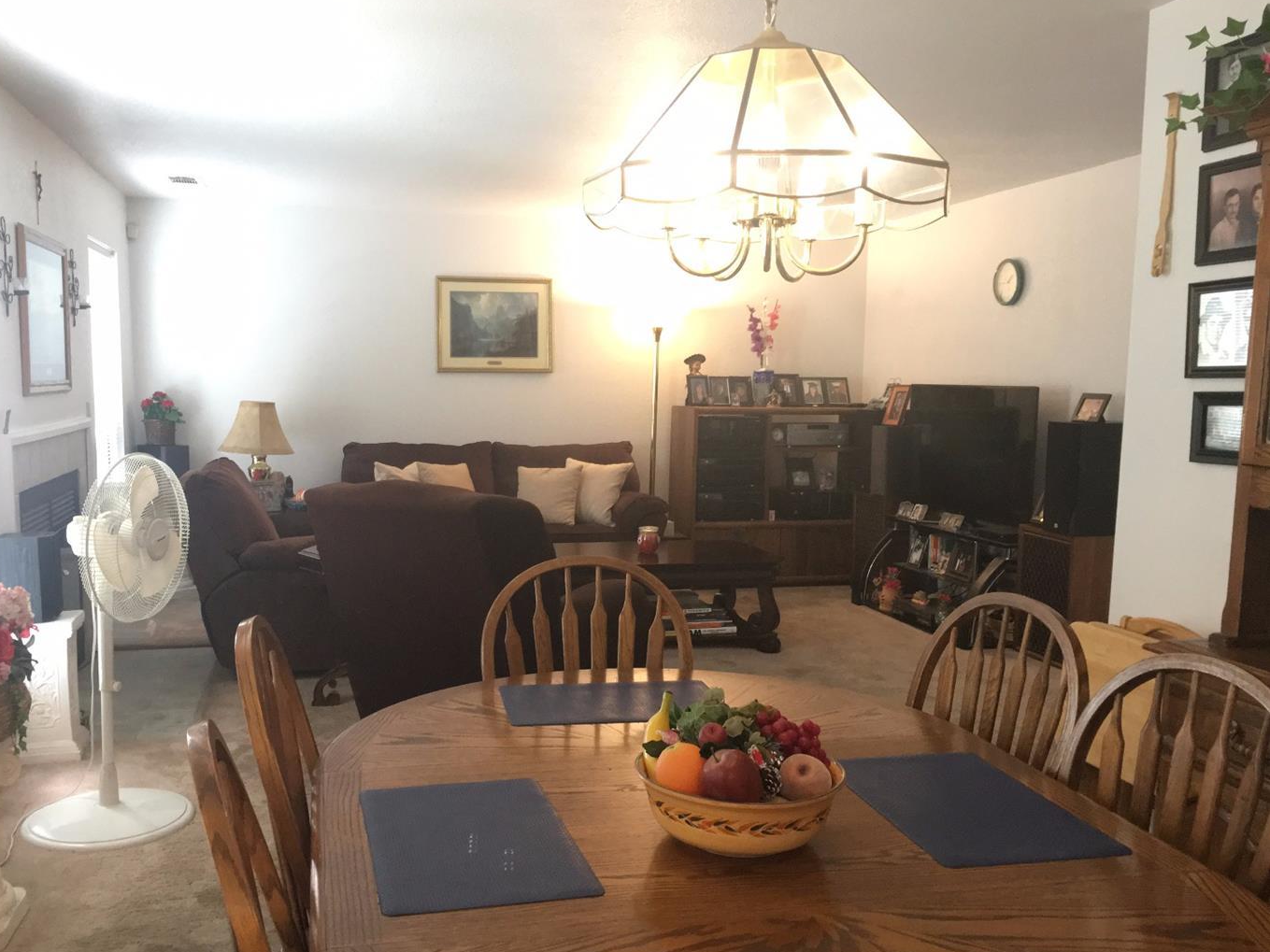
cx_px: 570
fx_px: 1174
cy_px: 512
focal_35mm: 32
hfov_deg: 56.7
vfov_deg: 44.1
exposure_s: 1/30
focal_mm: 4.15
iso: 200
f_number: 2.2
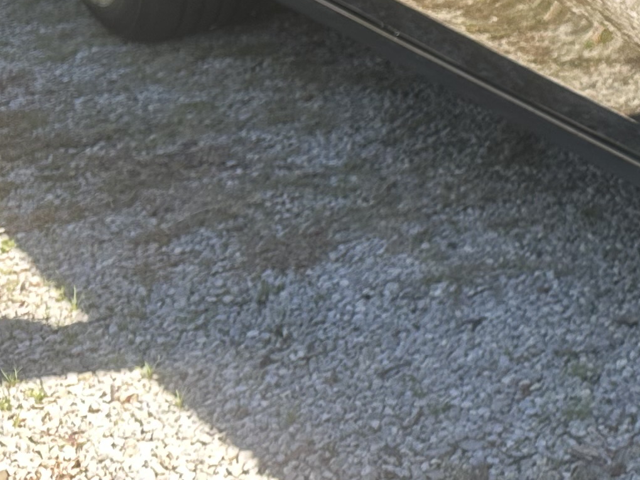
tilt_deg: -13.8
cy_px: -92
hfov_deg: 17.5
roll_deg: +4.9
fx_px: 1756
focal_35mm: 95
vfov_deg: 15.0
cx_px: 1080
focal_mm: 6.86
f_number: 1.78
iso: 80
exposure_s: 1/426
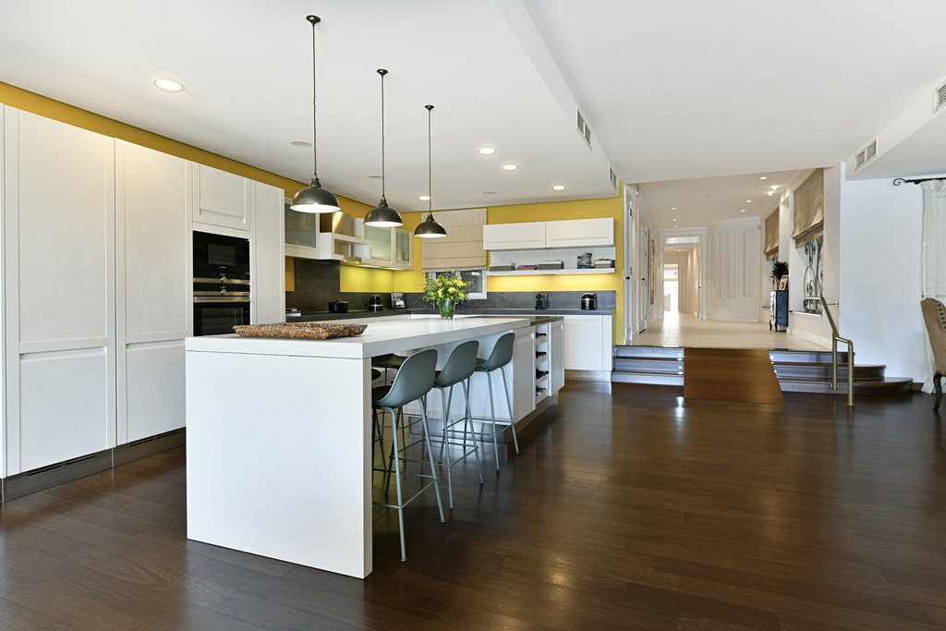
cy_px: 316
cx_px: 473
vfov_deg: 61.9
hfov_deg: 84.0
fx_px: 526
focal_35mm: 20
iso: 200
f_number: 7.1
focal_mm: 20
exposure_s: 1/13
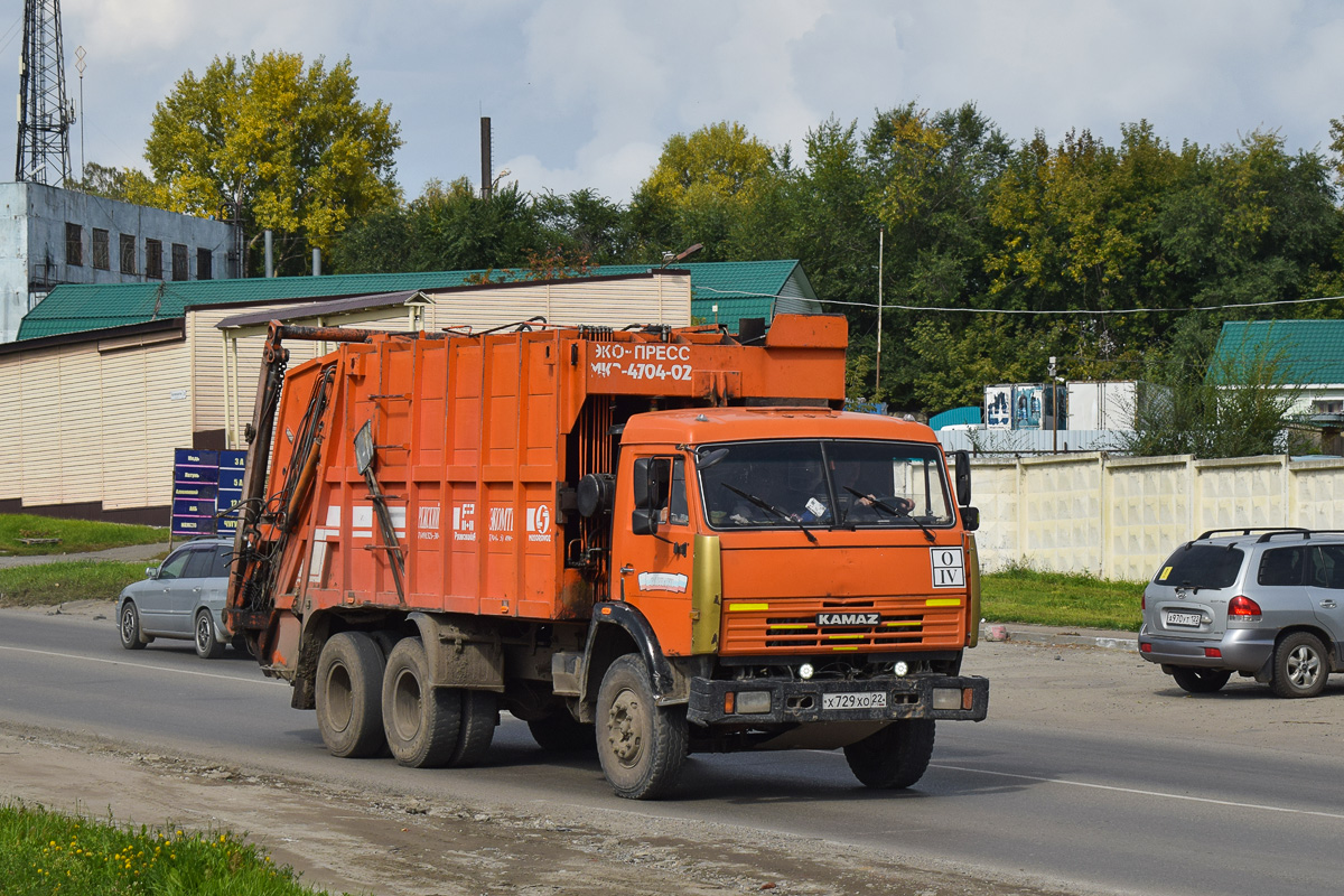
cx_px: 672
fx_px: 3080
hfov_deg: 24.6
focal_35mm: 82
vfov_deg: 16.6
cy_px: 448
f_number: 7.1
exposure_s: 1/1250
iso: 200
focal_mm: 55
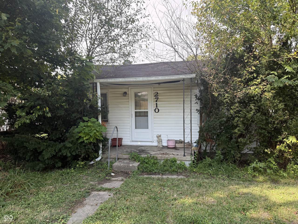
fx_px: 207
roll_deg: +0.5
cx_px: 149
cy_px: 112
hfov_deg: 71.6
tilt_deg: -0.3
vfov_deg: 56.8
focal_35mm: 24
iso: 100
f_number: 1.78
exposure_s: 1/858
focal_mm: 6.76
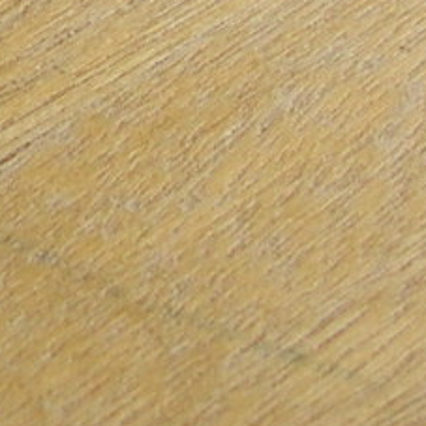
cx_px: -567
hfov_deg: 7.5
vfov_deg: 7.7
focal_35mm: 218
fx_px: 3035
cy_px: -403
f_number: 2.8
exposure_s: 1/111
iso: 50
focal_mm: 5.8
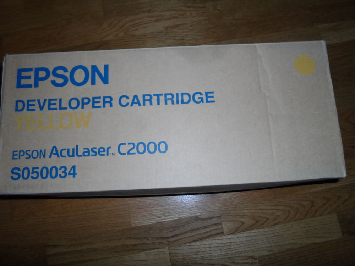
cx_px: 178
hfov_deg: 69.4
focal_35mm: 25
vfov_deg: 54.9
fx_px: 256
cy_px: 133
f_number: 9.2
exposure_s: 1/10
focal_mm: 4.5
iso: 100
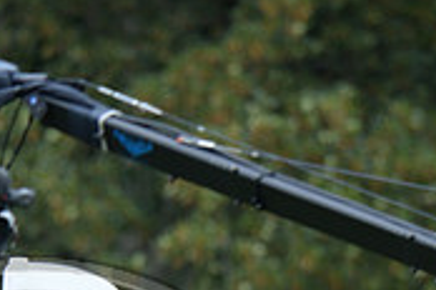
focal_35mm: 1331
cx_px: 30
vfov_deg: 1.0
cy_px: 535
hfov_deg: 1.5
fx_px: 16119
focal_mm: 400
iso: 1000
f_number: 6.3
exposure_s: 1/1000
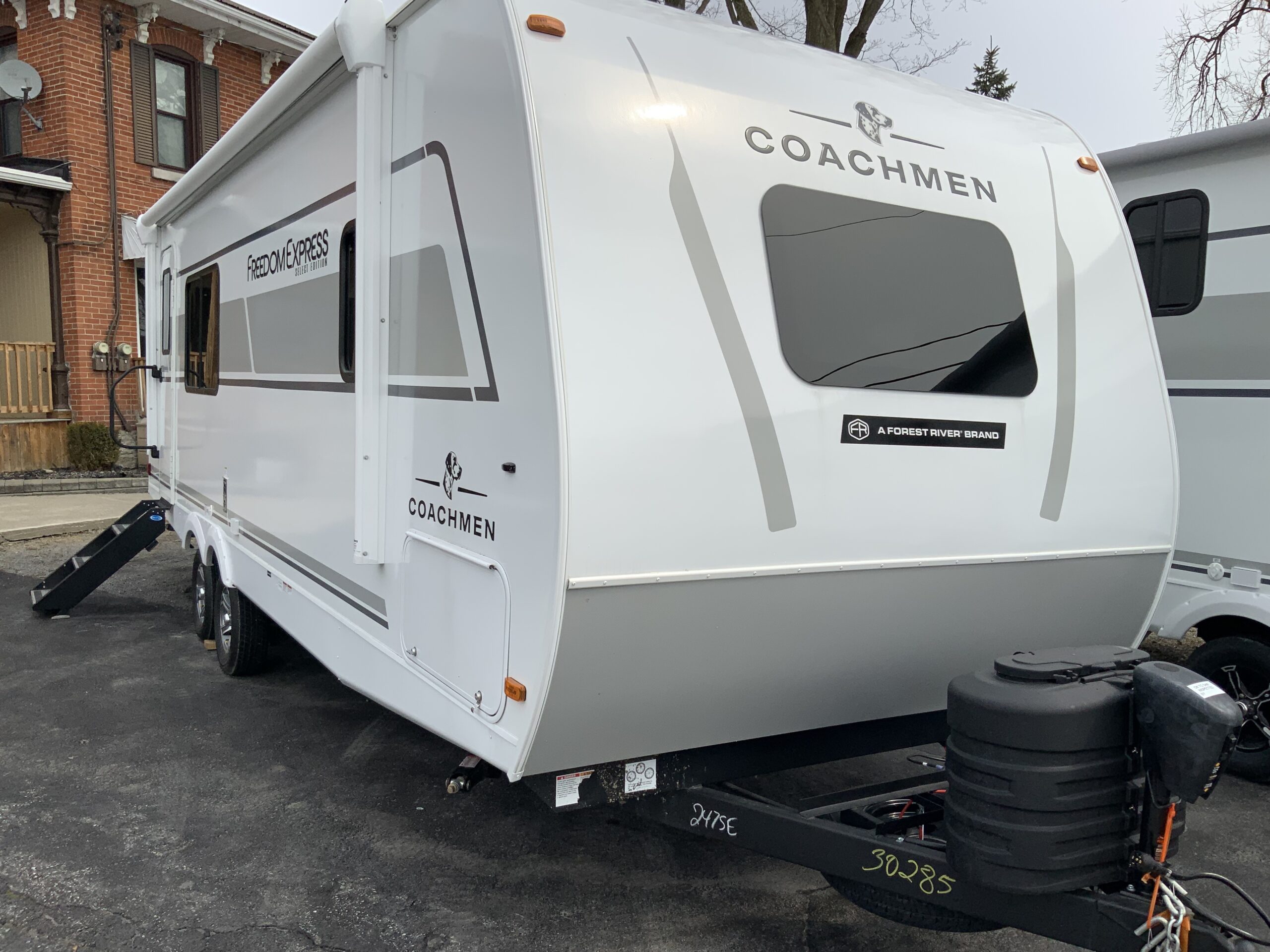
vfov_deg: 48.2
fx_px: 1064
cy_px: 476
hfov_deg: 61.7
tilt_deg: -4.3
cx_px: 635
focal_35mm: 29
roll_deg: +0.5
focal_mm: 3
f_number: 1.8
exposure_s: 1/2667
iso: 16
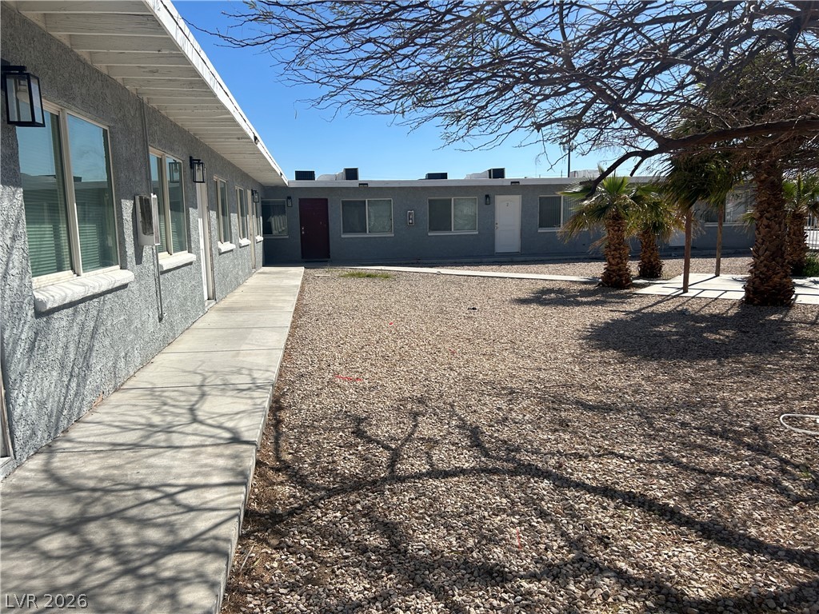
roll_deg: +0.7
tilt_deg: -7.9
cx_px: 410
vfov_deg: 53.1
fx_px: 615
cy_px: 307
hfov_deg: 67.3
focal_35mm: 26
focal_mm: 5.7
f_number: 1.5
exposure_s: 1/6211
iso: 50
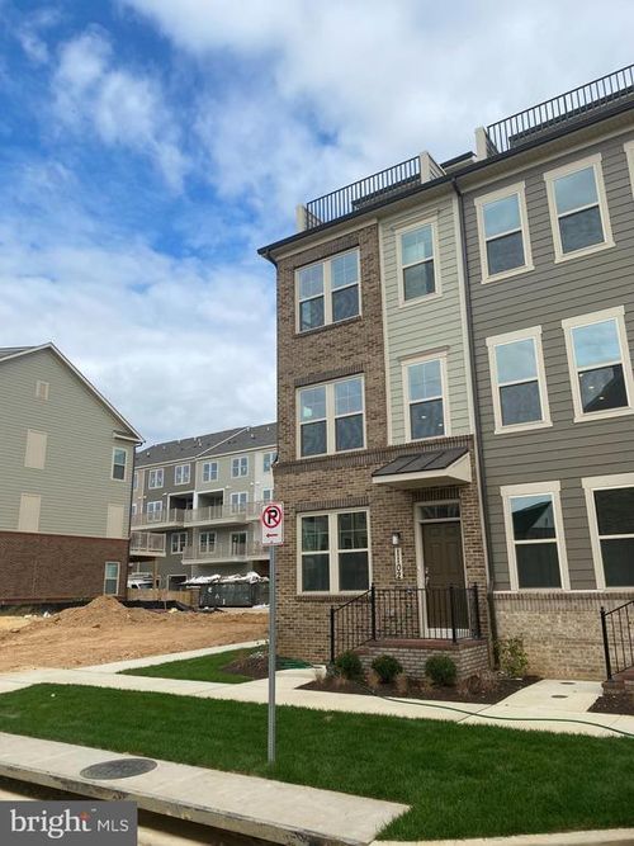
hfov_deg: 53.0
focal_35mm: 26
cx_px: 317
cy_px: 423
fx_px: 635
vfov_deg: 67.3
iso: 32
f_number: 1.8
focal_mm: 4.25
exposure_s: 1/2755
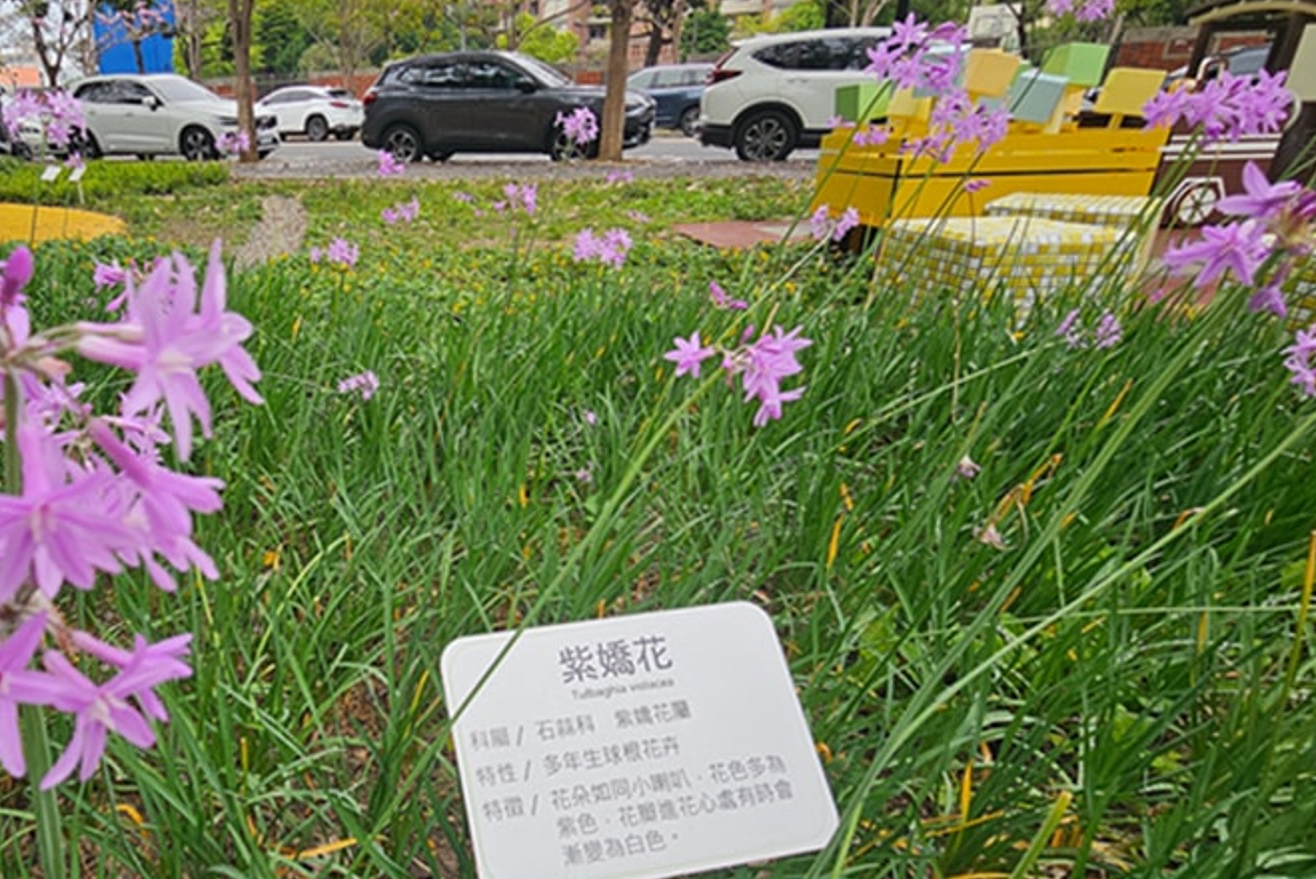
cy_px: 495
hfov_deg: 76.9
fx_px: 768
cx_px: 379
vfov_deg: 59.3
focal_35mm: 21
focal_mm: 2.2
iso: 50
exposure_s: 1/836
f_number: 2.2
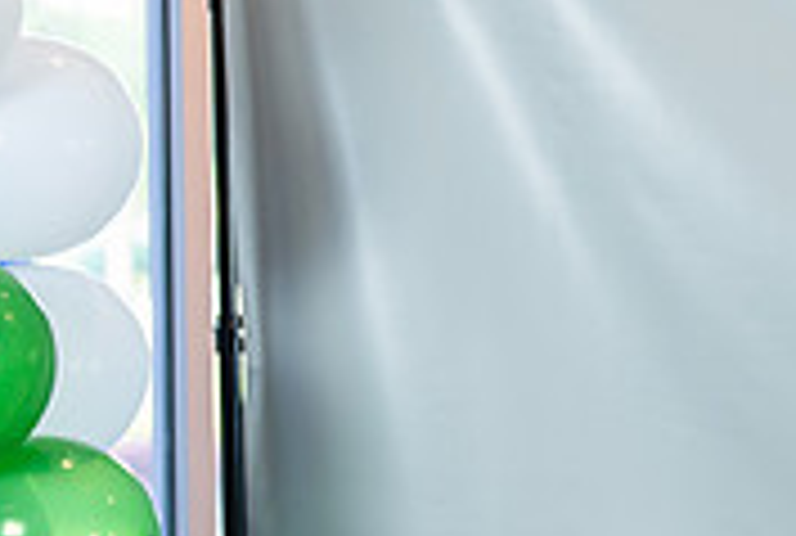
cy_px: 612
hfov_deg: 11.6
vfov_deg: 8.1
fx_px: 3746
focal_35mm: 169
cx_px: 1226
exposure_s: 1/320
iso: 640
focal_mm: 50
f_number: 1.2
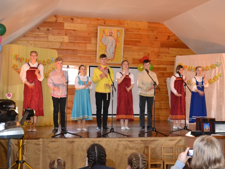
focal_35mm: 53
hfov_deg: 36.2
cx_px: 115
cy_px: 83
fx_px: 344
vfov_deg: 27.5
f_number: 4.8
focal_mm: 32
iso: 3200
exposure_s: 1/60
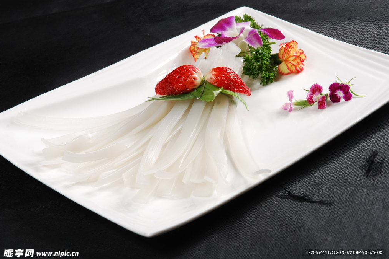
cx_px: 194
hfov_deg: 19.3
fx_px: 1145
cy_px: 129
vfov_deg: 12.9
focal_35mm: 106
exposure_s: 1/125
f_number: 14
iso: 100
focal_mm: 70
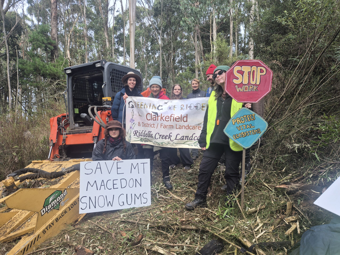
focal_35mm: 23
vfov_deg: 58.9
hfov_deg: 73.9
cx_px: 170
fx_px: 226
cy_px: 128
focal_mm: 5.4
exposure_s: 1/344
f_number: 1.8
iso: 25
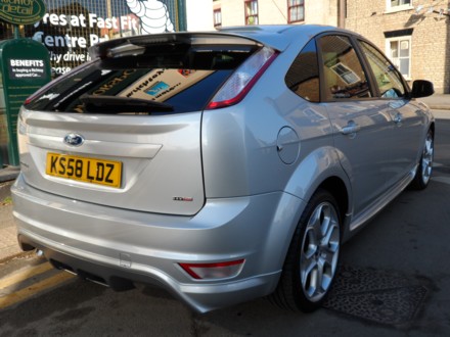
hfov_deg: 52.6
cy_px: 168
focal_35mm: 35
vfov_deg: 40.7
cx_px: 225
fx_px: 455
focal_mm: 6.5
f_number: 3.5
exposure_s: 1/500
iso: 80
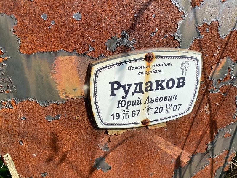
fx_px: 178
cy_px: 89
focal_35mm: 26
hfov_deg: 67.3
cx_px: 118
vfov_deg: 53.1
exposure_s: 1/1898
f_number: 1.8
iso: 32
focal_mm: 4.25
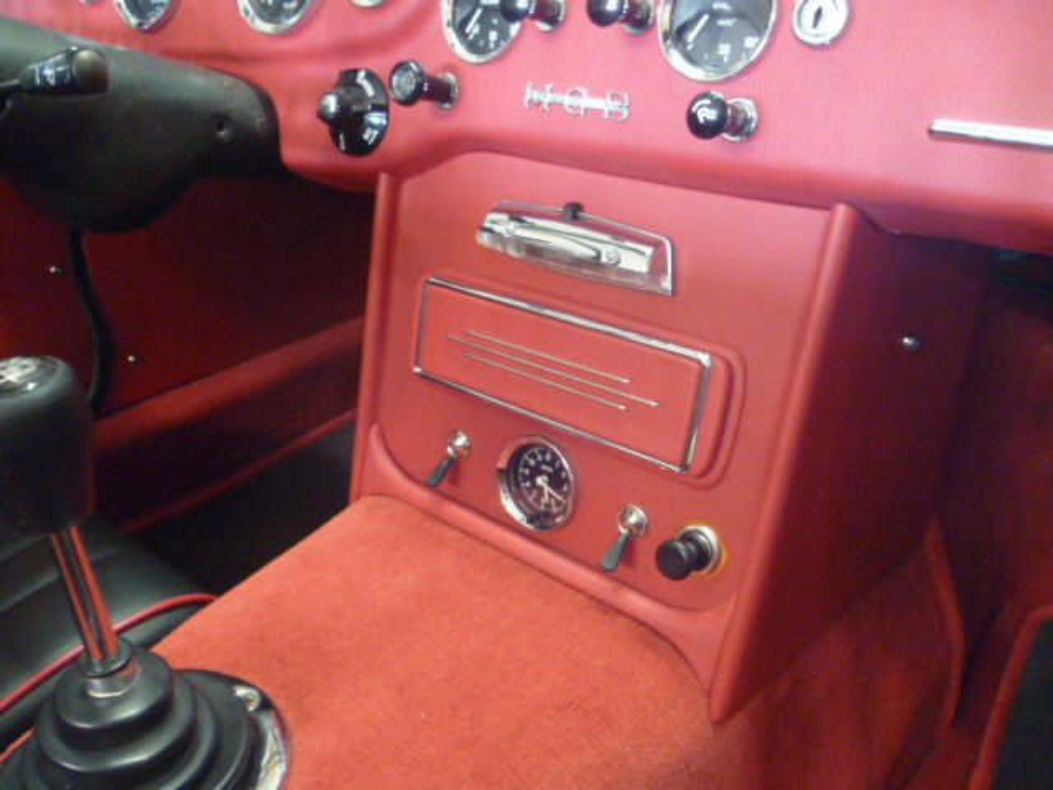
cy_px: 395
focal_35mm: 28
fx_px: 852
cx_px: 526
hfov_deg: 63.4
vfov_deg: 49.7
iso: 800
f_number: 2.8
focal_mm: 5
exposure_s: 1/10
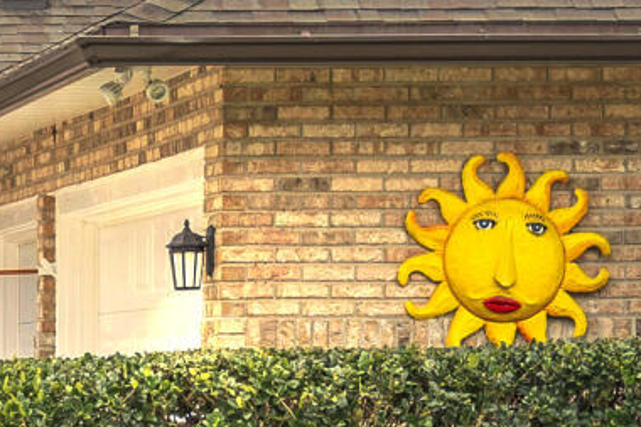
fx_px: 5197
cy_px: 378
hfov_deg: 6.9
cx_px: -449
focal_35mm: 292
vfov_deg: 4.7
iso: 100
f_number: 2.8
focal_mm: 37
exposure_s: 1/320
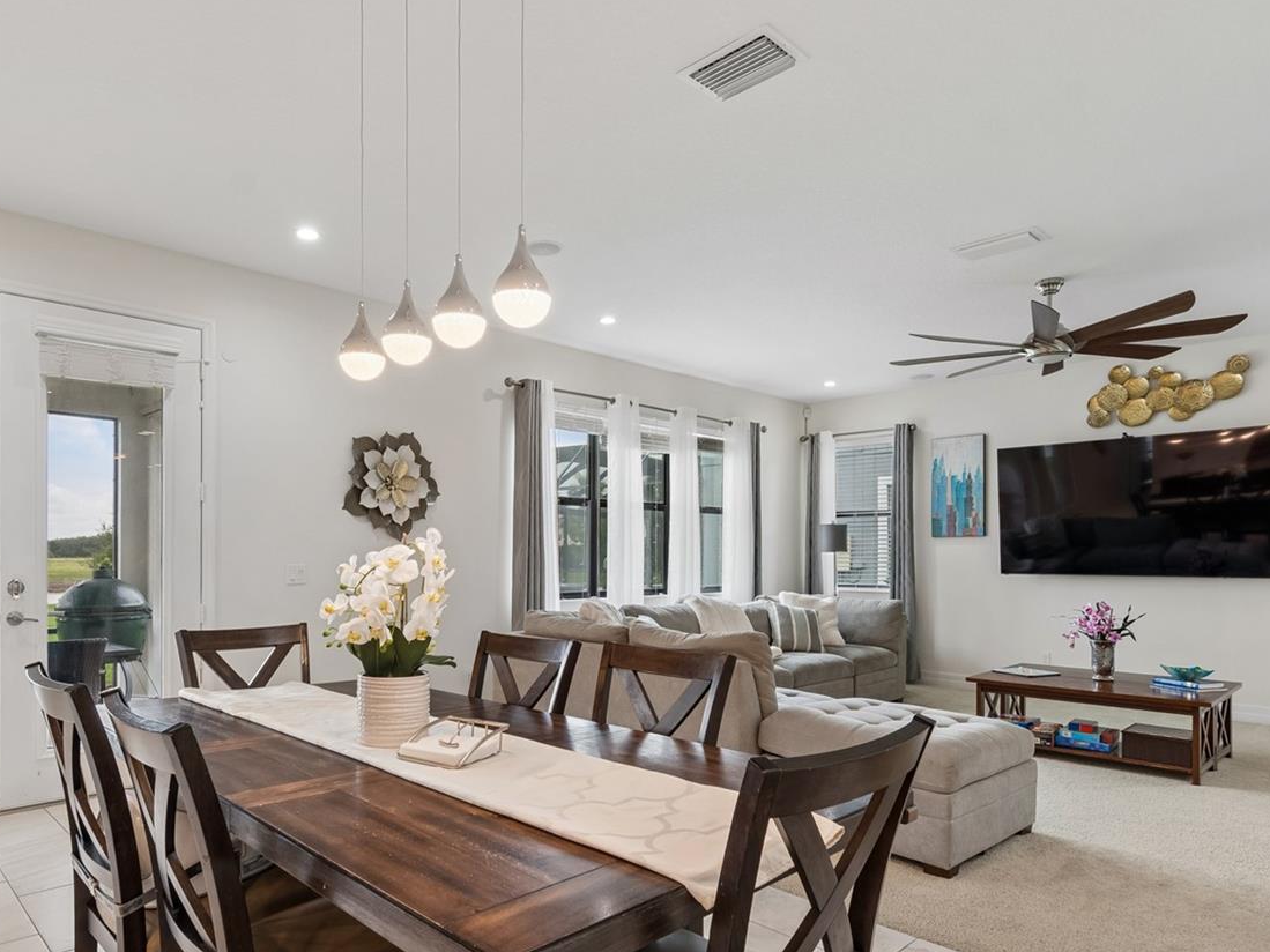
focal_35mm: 21
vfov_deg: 63.1
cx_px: 556
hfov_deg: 78.6
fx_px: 770
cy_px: 552
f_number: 7.1
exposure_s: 1/8
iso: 100
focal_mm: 10
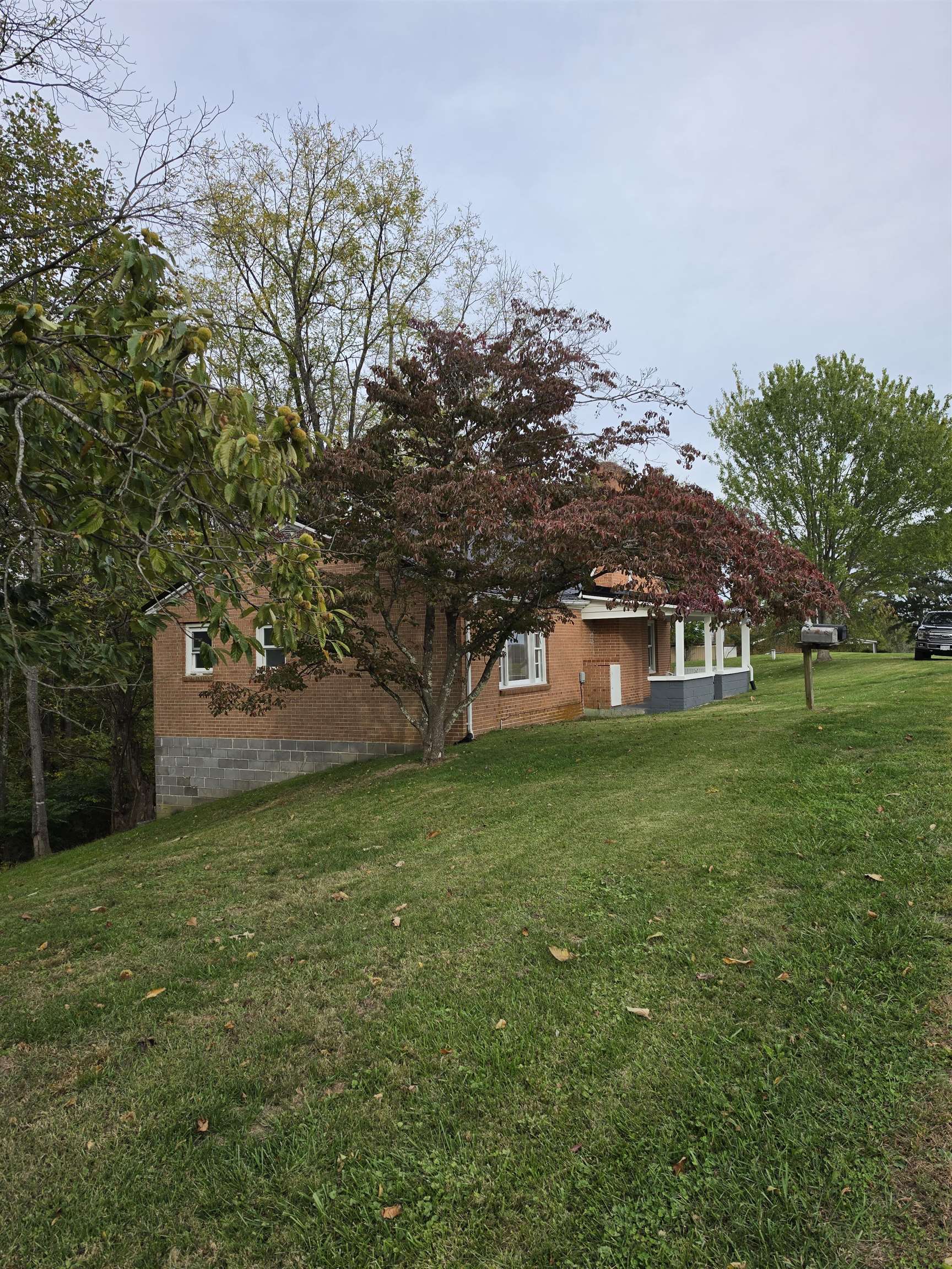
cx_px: 476
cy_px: 634
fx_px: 843
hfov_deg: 58.9
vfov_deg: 73.9
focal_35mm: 23
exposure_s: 1/2359
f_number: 1.4
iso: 64
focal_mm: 6.5
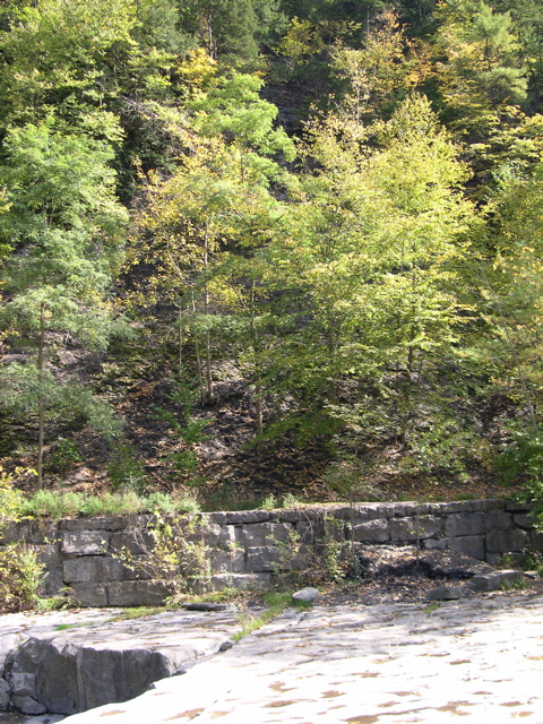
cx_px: 272
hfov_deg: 37.7
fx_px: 795
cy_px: 362
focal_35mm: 38
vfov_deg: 49.0
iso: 100
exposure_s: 1/157
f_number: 2.8
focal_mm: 8
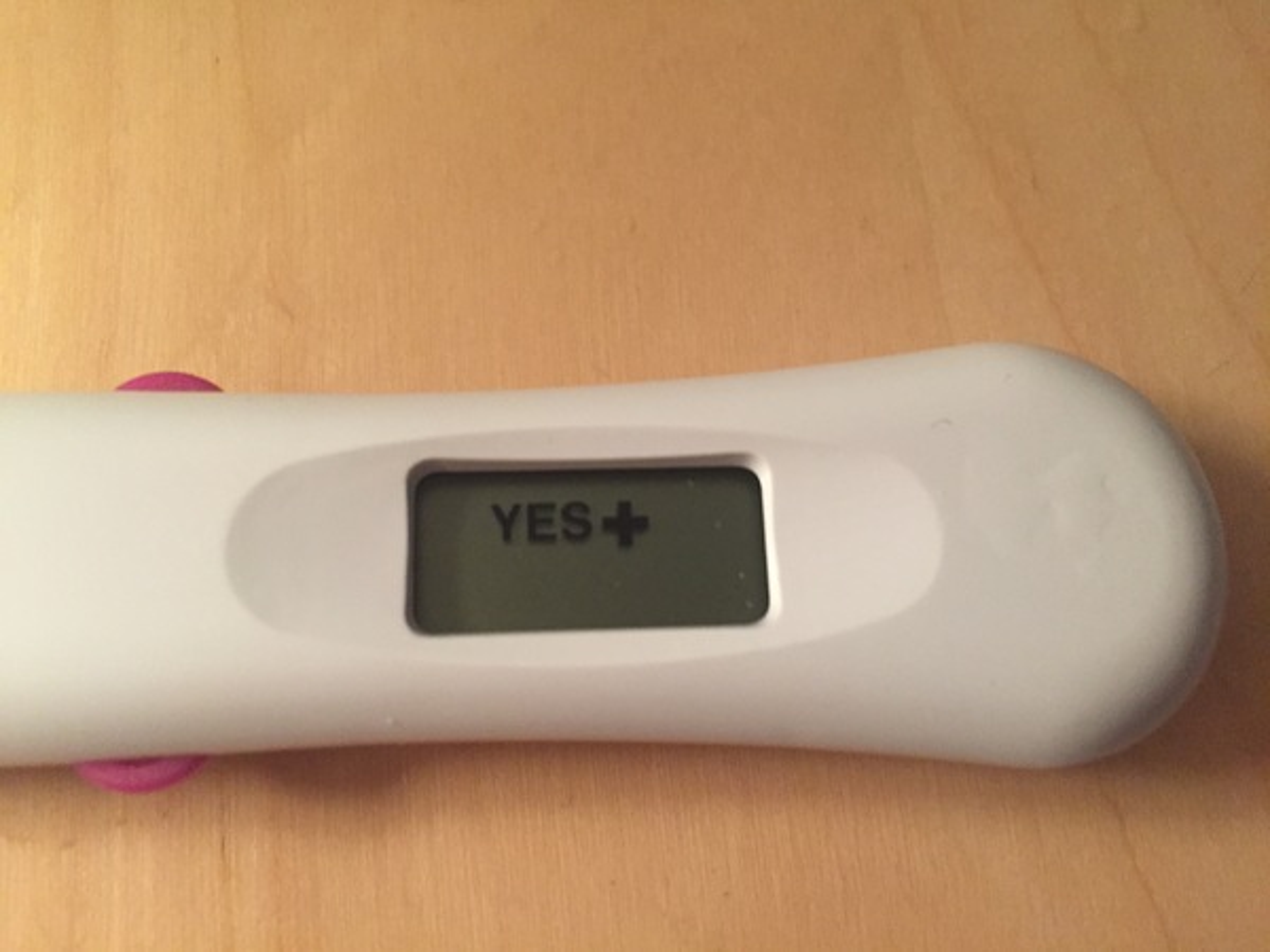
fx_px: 1064
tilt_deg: -73.3
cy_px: 476
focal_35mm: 29
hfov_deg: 61.7
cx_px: 635
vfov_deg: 48.2
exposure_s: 1/17
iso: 250
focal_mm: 4.15
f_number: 2.2
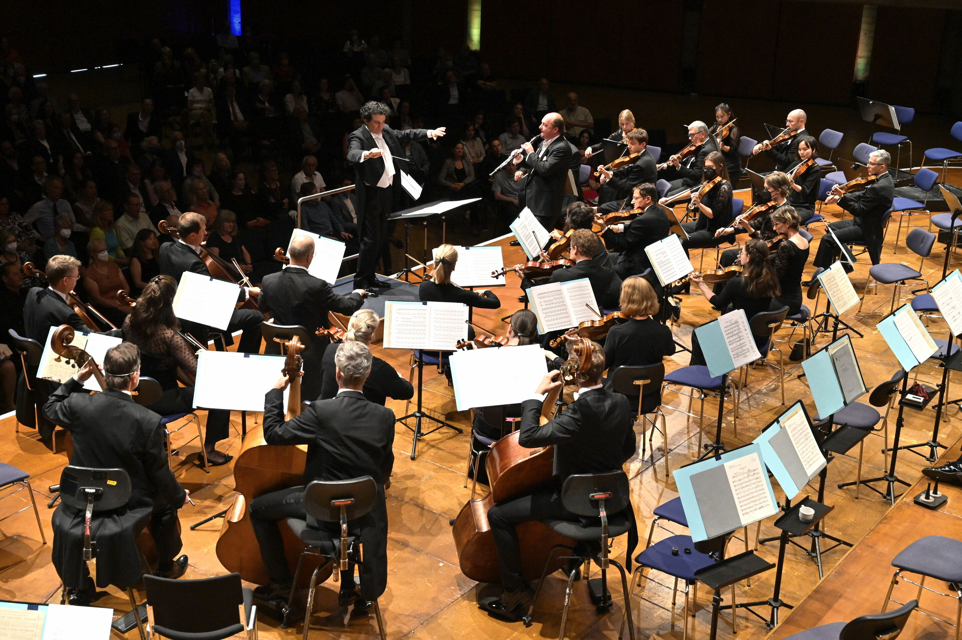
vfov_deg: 29.8
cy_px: 320
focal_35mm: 45
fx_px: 1202
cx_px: 481
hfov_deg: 43.6
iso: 5000
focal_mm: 45
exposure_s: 1/200
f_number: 6.3
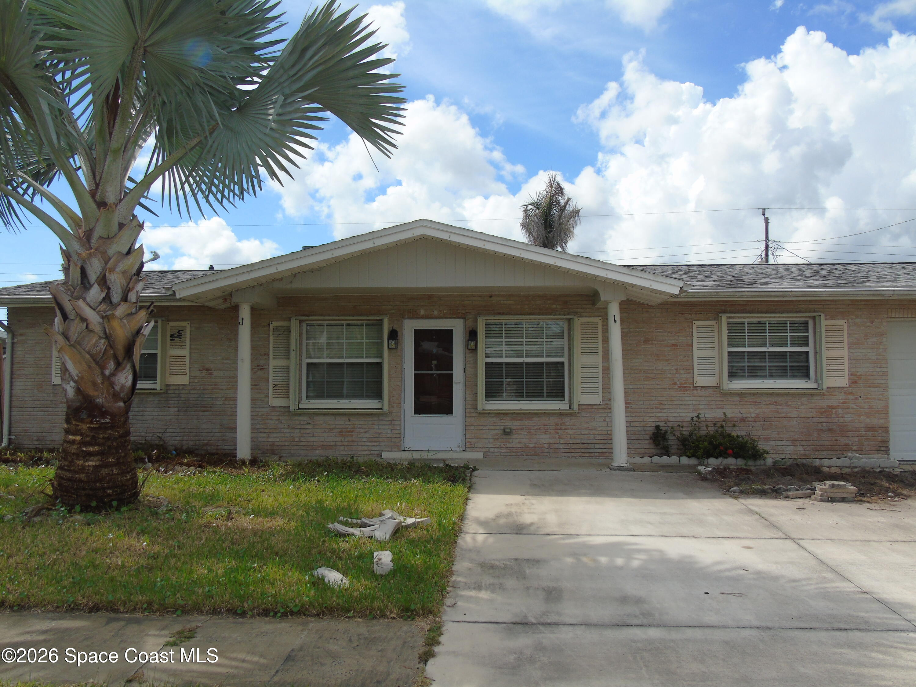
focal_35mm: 29
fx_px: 767
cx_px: 458
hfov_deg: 61.7
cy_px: 344
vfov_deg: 48.2
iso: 80
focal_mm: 5.2
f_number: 3.6
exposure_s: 1/1000
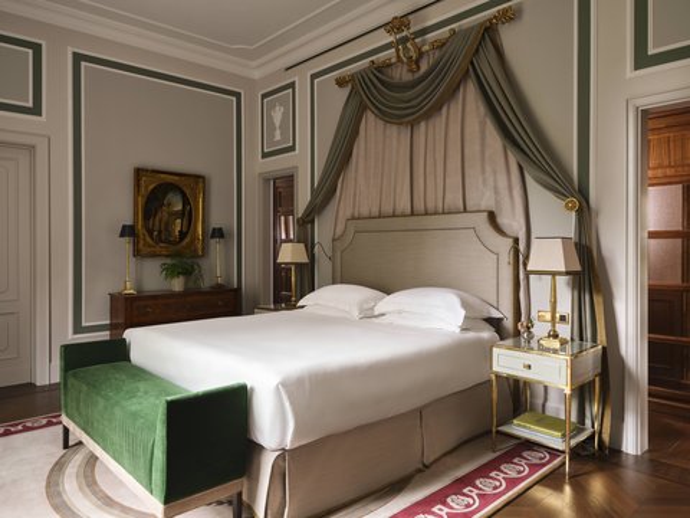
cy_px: 259
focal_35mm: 24
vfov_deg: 56.8
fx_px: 478
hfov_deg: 71.6
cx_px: 345
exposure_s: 1.3
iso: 400
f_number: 16
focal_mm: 30
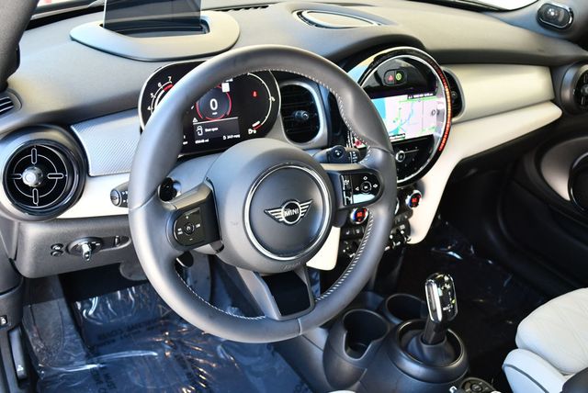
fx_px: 589
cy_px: 196
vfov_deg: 36.9
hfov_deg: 53.1
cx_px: 294
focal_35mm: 36
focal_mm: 18
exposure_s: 1/160
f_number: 3.5
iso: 800
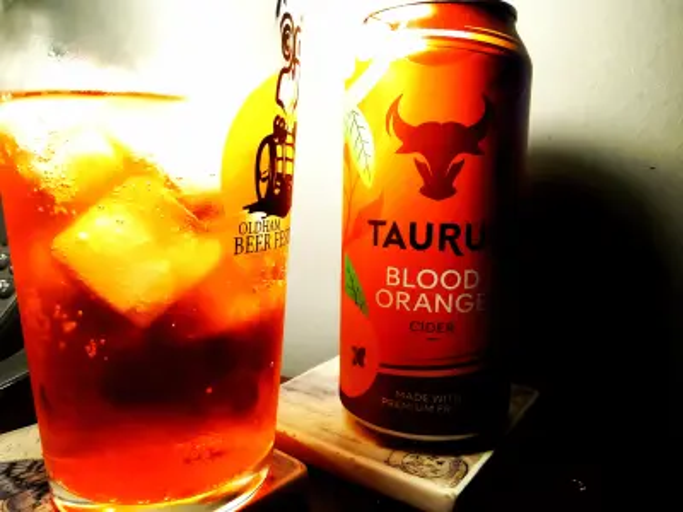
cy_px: 256
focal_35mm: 28
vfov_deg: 49.7
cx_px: 342
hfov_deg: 63.4
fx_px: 552
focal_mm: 3.54
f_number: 2
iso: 218
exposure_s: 1/33.3
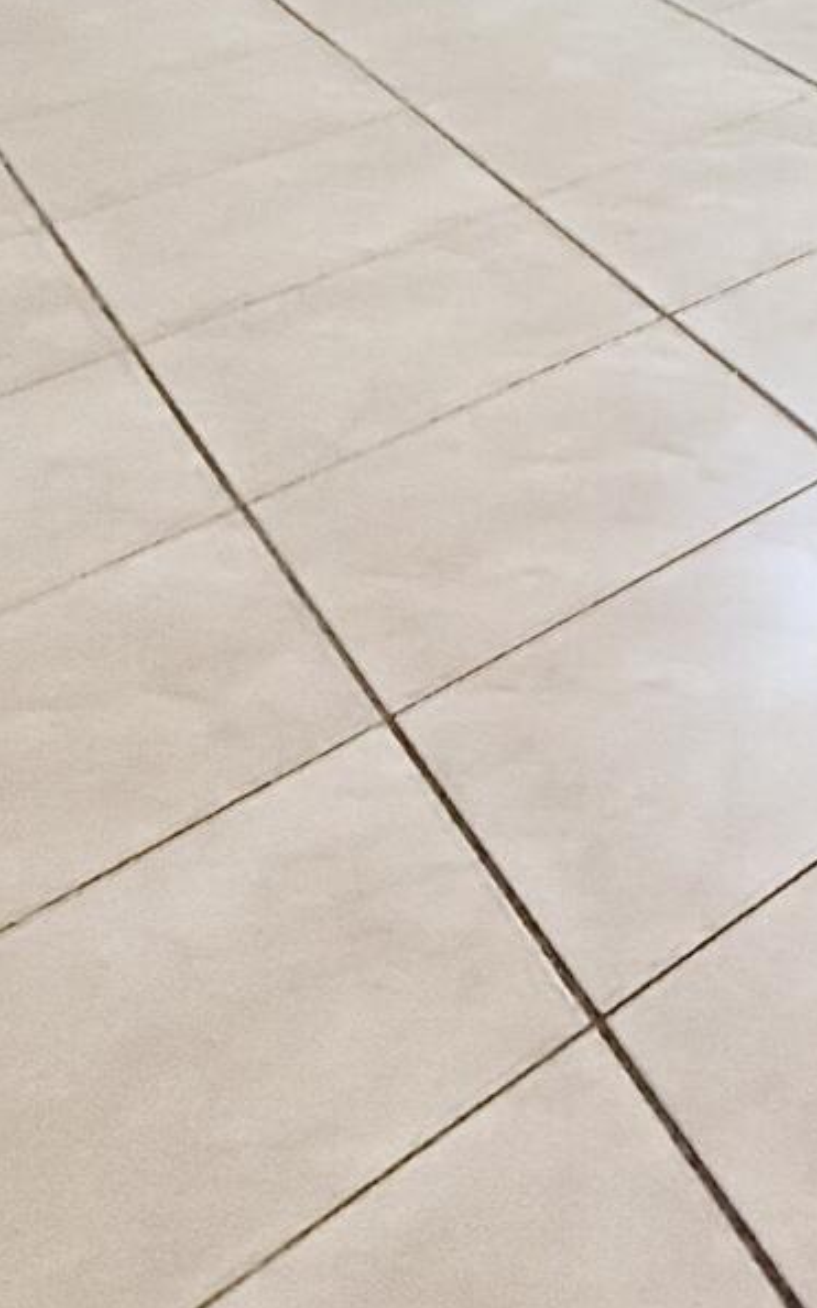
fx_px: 1782
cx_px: 1544
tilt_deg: -9.3
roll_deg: -0.3
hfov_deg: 18.7
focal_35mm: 50
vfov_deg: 30.7
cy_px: -432
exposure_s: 1/120
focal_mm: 2.22
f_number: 2.2
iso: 500
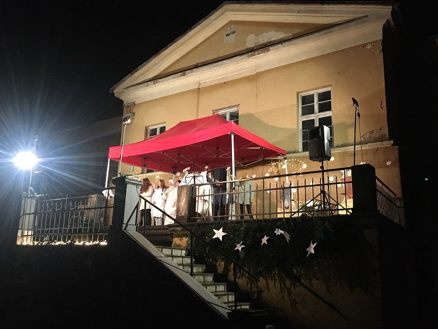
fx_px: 392
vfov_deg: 45.4
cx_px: 222
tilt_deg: +13.0
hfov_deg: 58.3
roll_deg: -3.1
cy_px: 167
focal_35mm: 31
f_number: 2.2
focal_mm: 4.15
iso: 320
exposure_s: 1/17
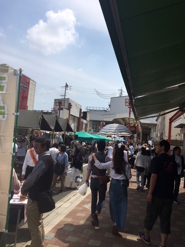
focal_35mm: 29
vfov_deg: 61.7
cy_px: 124
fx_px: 207
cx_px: 92
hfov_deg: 48.2
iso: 25
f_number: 2.2
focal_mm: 4.15
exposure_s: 1/2747
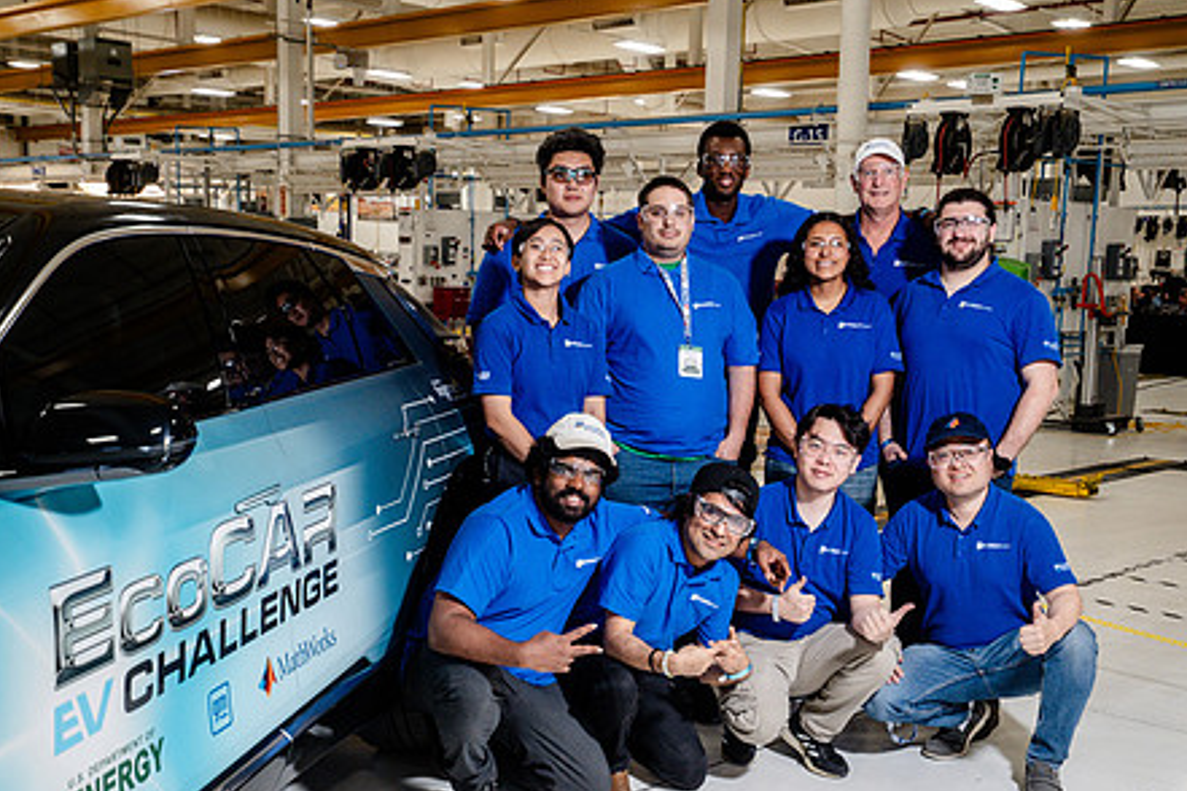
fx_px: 1517
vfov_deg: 29.2
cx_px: 600
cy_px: 480
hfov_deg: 42.7
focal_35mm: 46
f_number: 4
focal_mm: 35
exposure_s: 1/200
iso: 800
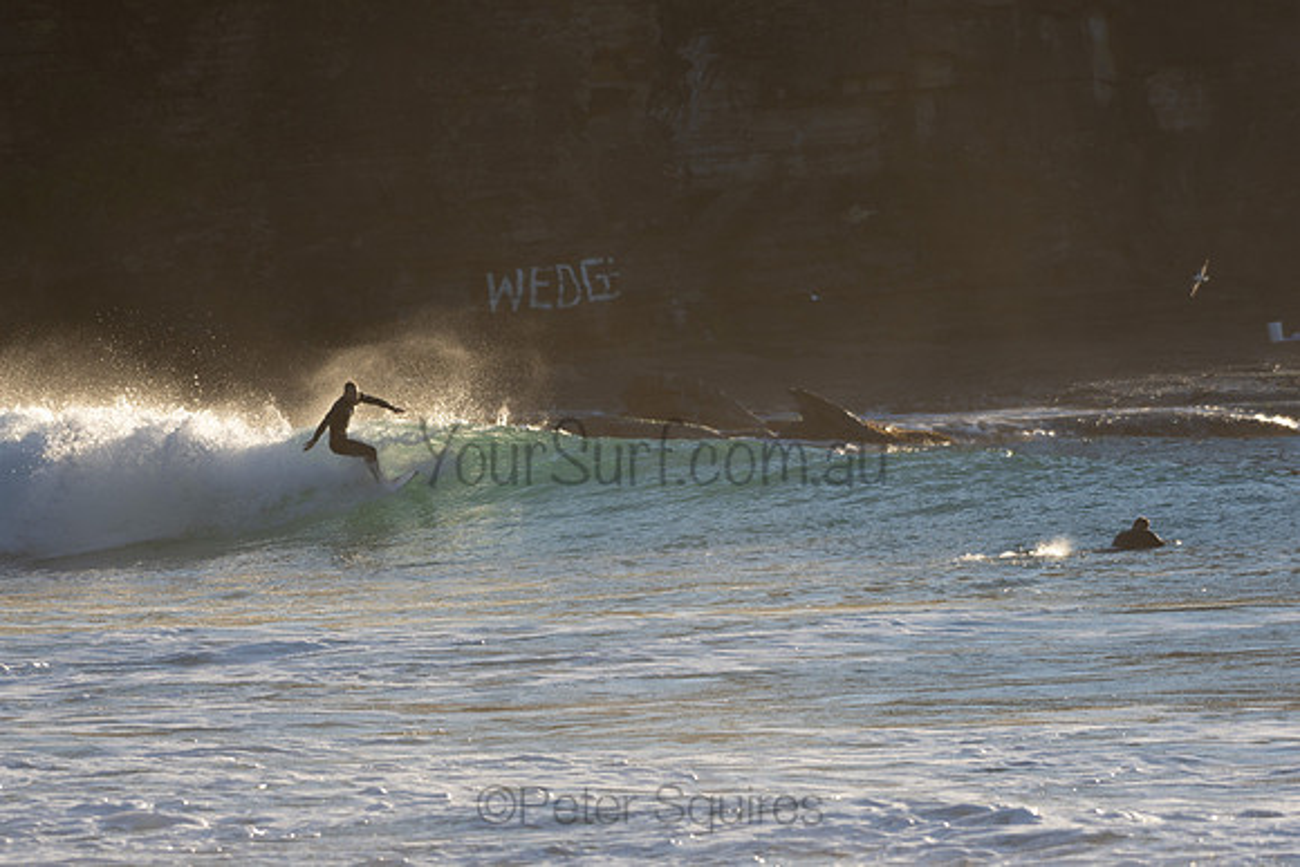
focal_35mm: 390
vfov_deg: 3.5
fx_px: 14086
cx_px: 650
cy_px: 434
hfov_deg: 5.3
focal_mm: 260
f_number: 5.6
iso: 110
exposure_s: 1/640
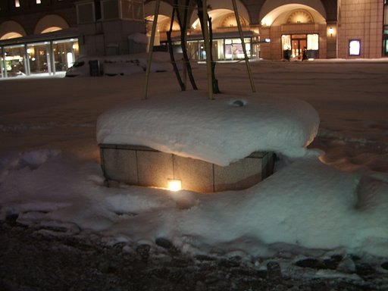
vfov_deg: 40.7
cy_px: 146
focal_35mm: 35
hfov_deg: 52.6
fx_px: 392
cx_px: 194
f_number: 2.6
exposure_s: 1/4
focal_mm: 5.8
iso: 100
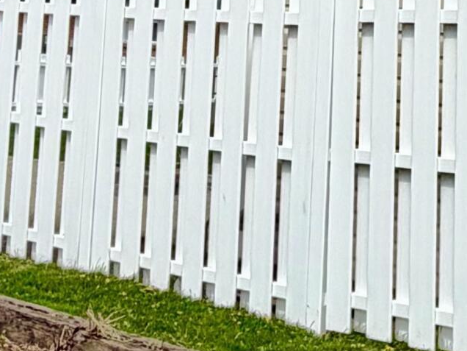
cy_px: 63
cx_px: 413
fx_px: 890
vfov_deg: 21.9
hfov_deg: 28.4
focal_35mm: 66
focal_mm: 2.22
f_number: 2.2
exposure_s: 1/1464
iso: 20
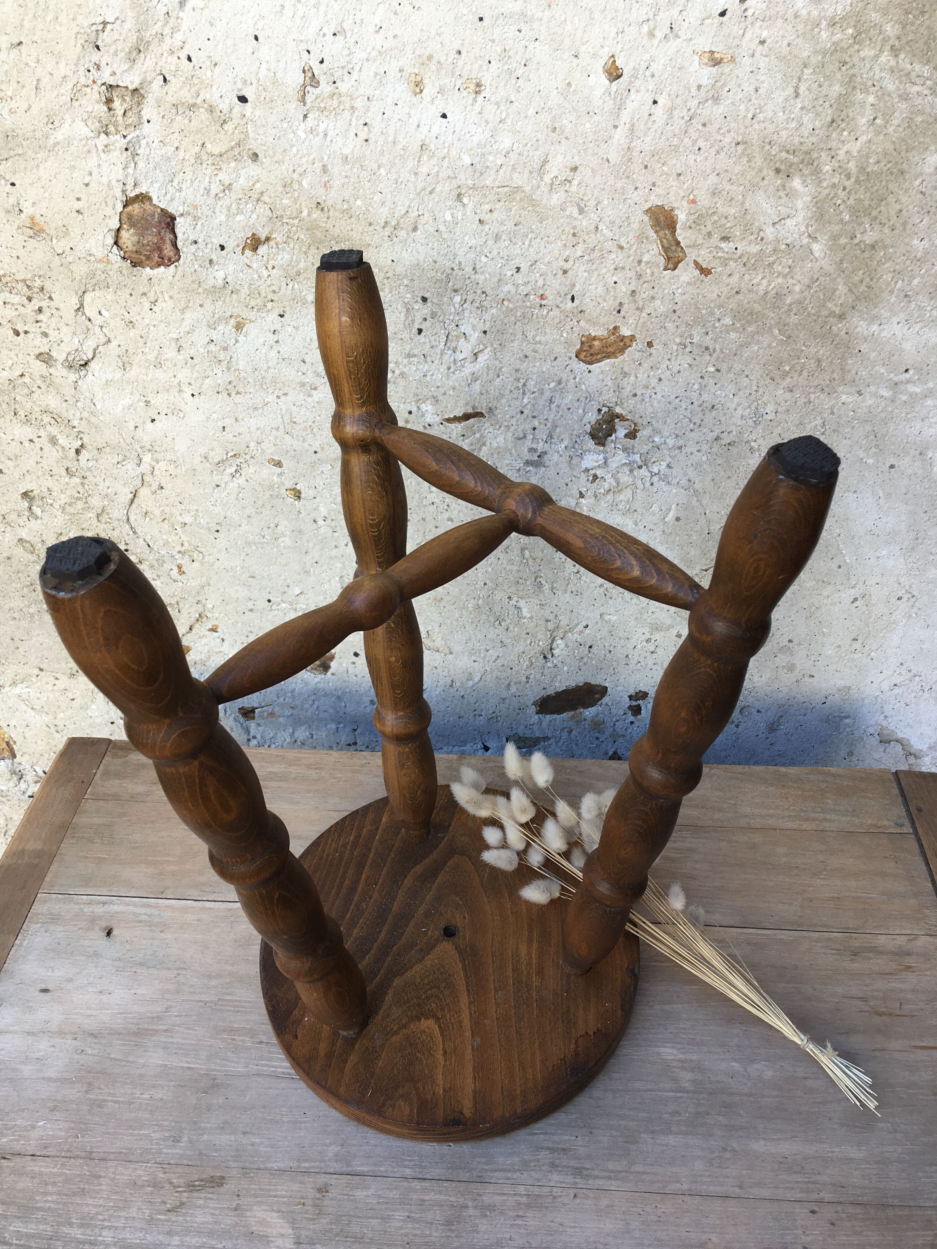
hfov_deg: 48.2
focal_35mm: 29
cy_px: 624
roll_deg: +0.5
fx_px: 1047
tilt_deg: -37.8
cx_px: 468
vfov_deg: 61.7
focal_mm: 4.15
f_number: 2.2
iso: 25
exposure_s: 1/100
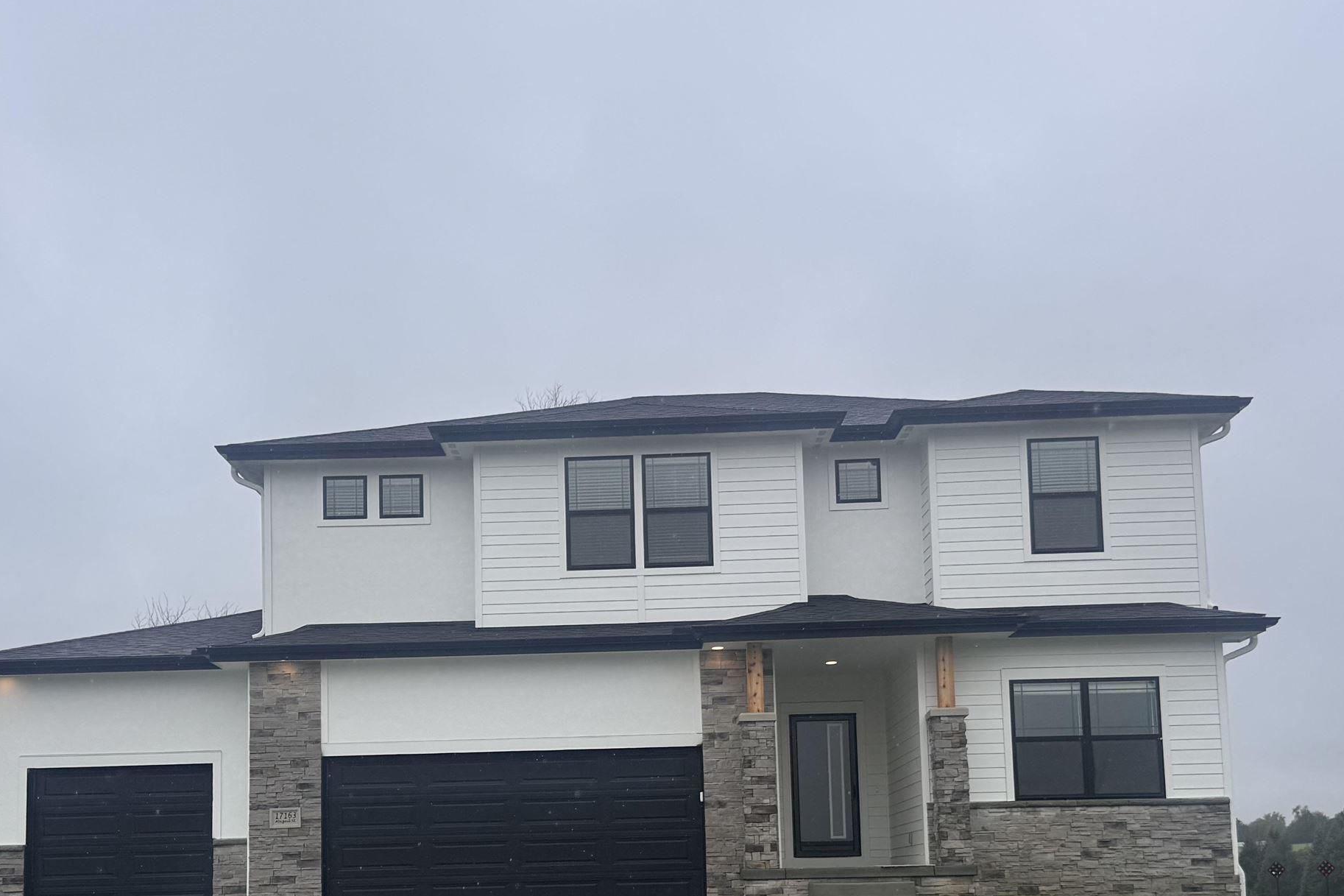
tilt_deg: +6.5
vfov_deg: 31.1
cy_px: 719
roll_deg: +1.8
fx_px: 1568
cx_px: 598
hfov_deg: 46.3
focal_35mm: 42
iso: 80
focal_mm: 6.76
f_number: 1.78
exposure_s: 1/2174
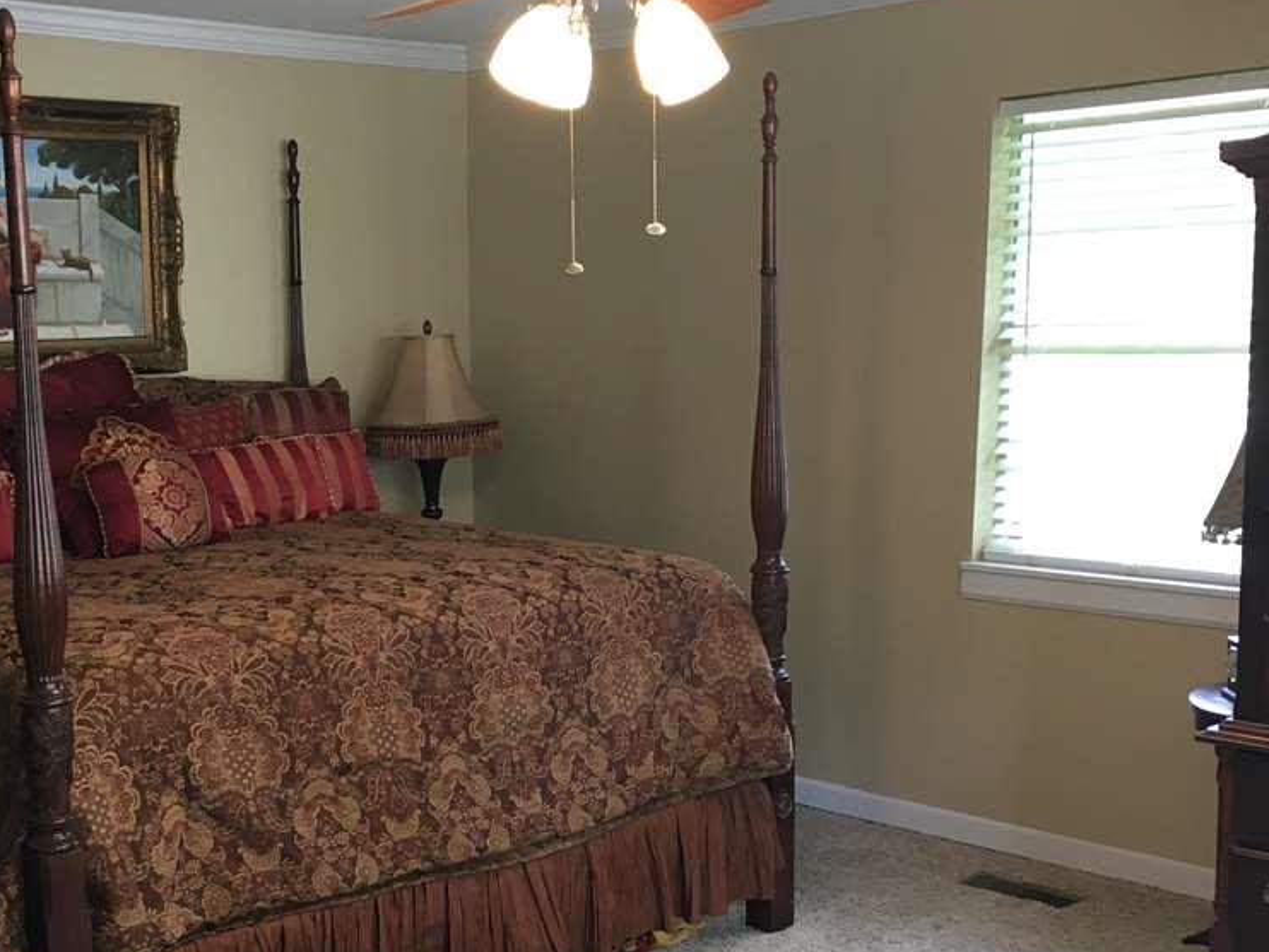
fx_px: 1834
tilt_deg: -8.1
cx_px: 503
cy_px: 614
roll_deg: +2.5
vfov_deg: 29.0
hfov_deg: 38.0
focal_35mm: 50
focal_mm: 4.15
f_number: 2.2
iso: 50
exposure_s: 1/30
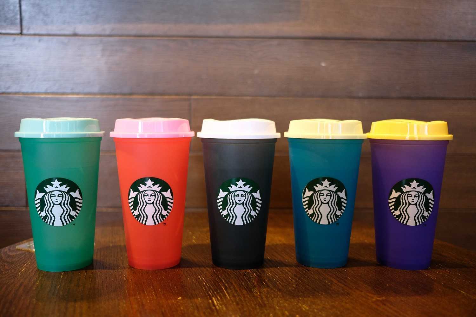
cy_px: 158
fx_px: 463
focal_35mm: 35
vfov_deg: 37.9
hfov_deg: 54.4
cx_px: 238
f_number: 2
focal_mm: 23
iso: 1250
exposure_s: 1/125
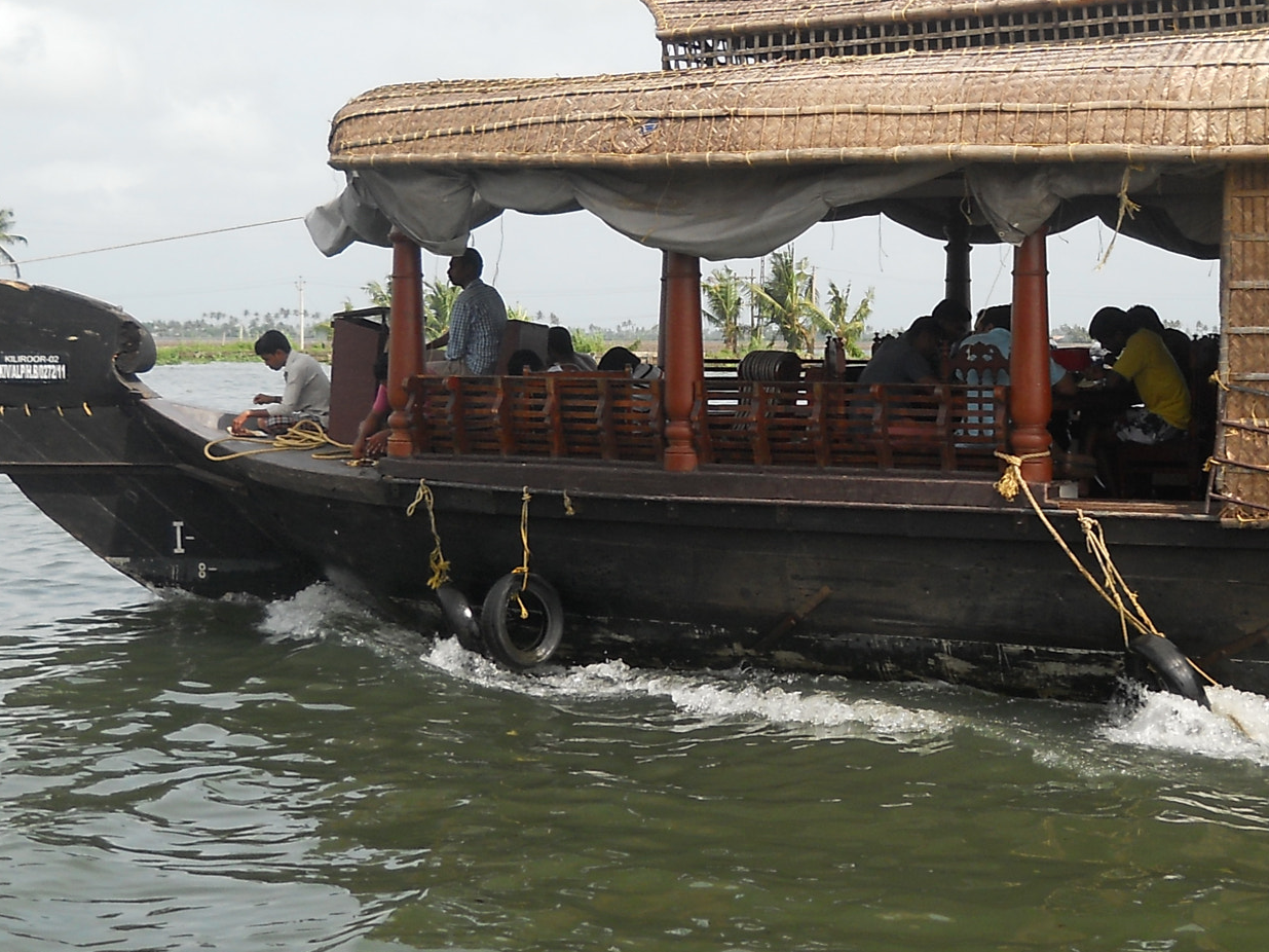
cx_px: 934
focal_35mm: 68
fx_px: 2493
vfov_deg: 21.6
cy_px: 342
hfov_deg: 28.2
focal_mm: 6.72
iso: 80
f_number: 5.5
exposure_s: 1/250
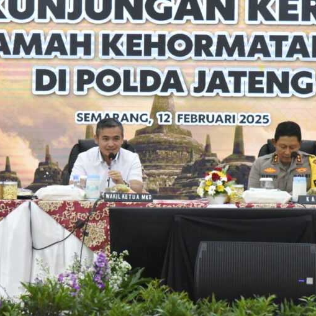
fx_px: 1591
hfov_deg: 11.3
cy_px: 158
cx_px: 122
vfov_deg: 11.3
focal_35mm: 154
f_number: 5
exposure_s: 1/250
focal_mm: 120
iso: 10000
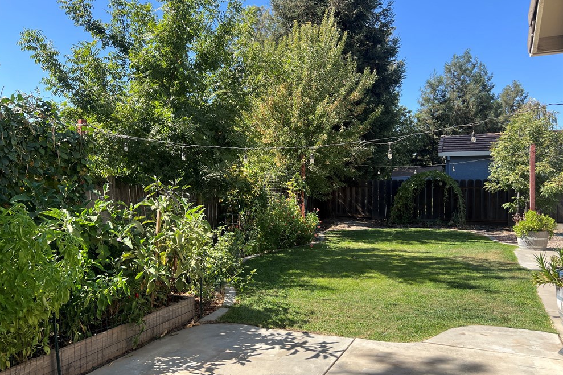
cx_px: 274
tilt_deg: -0.7
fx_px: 438
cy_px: 198
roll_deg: +0.3
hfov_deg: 65.5
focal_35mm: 28
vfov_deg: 46.4
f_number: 1.5
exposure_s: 1/1431
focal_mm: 5.7
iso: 50
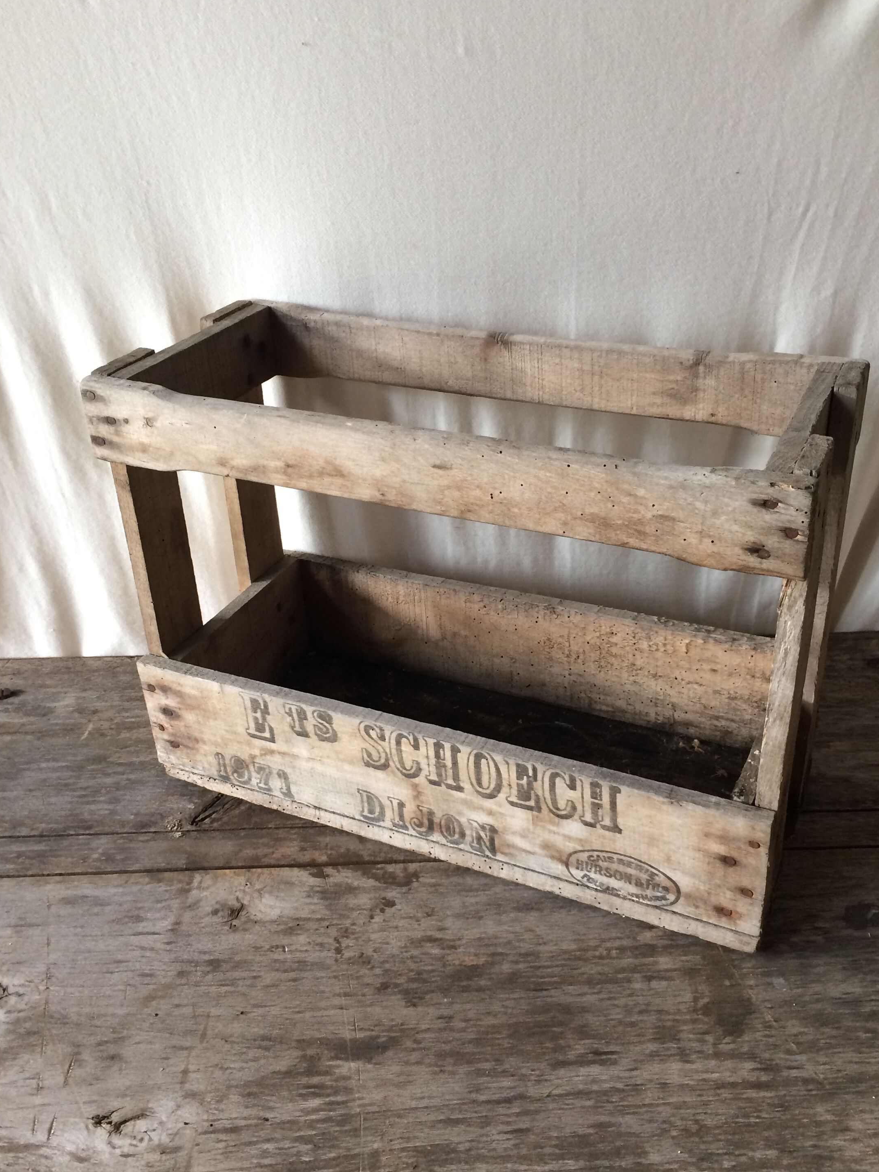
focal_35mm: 33
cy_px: 584
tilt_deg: -32.7
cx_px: 456
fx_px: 1117
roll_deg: +1.4
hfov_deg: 42.9
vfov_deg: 55.4
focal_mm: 4.15
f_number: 2.2
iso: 64
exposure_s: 1/33
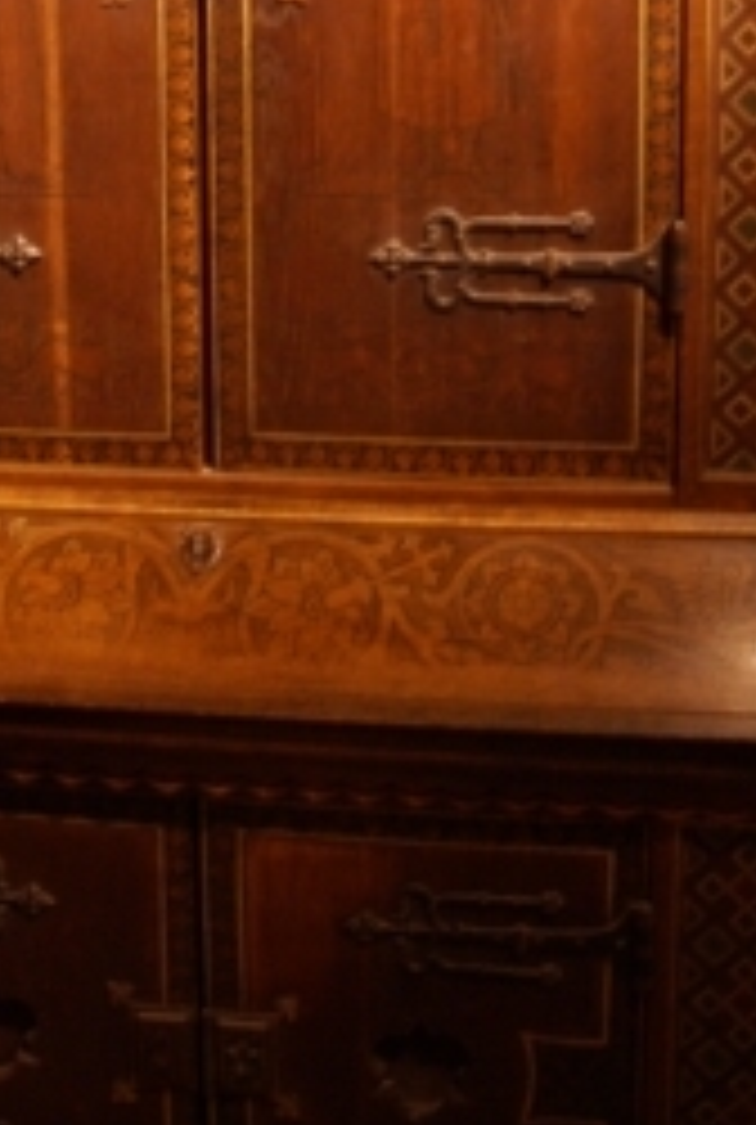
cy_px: 86
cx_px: 230
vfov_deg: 31.0
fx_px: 1917
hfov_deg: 22.2
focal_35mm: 61
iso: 400
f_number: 2.8
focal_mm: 17
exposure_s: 1/5
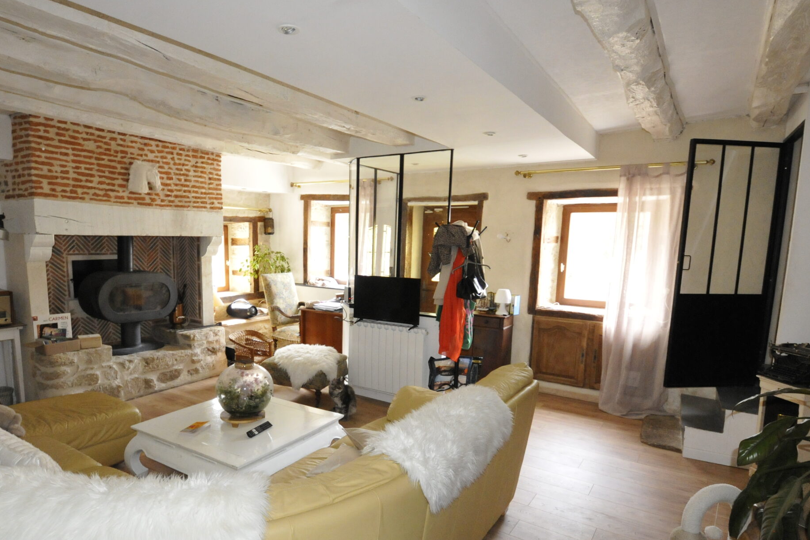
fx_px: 473
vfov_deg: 59.0
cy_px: 325
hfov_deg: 80.8
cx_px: 354
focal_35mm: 21
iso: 2200
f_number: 5.6
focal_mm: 10
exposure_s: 1/60
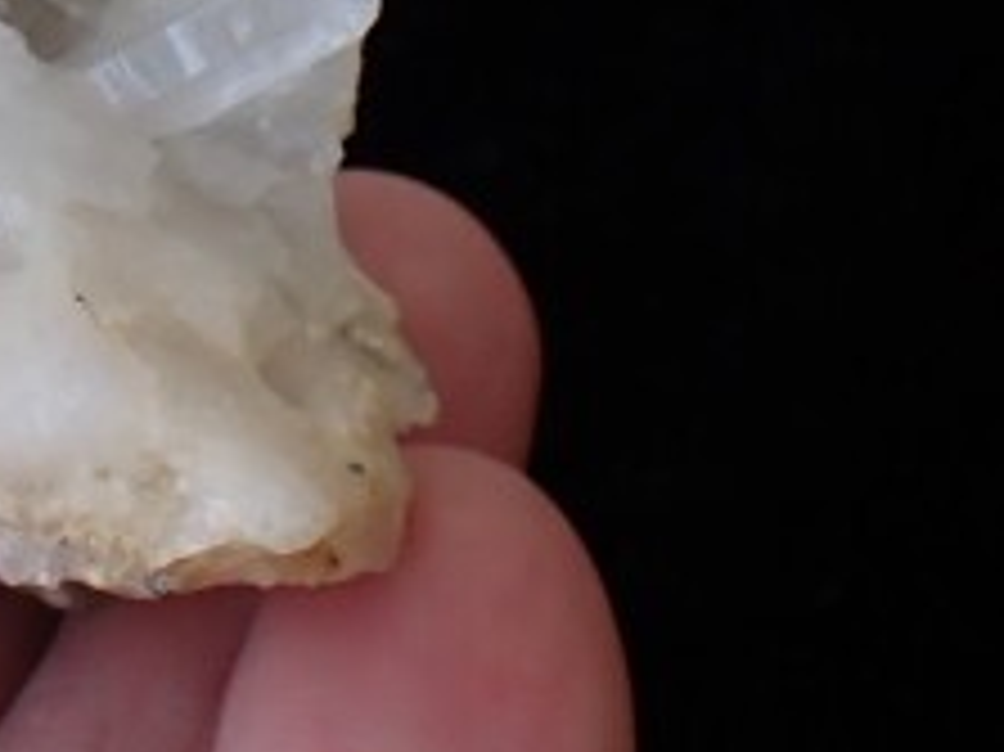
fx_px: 2493
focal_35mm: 86
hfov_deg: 21.8
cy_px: -185
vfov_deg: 16.4
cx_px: -50
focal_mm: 5.4
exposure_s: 1/125
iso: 160
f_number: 3.2
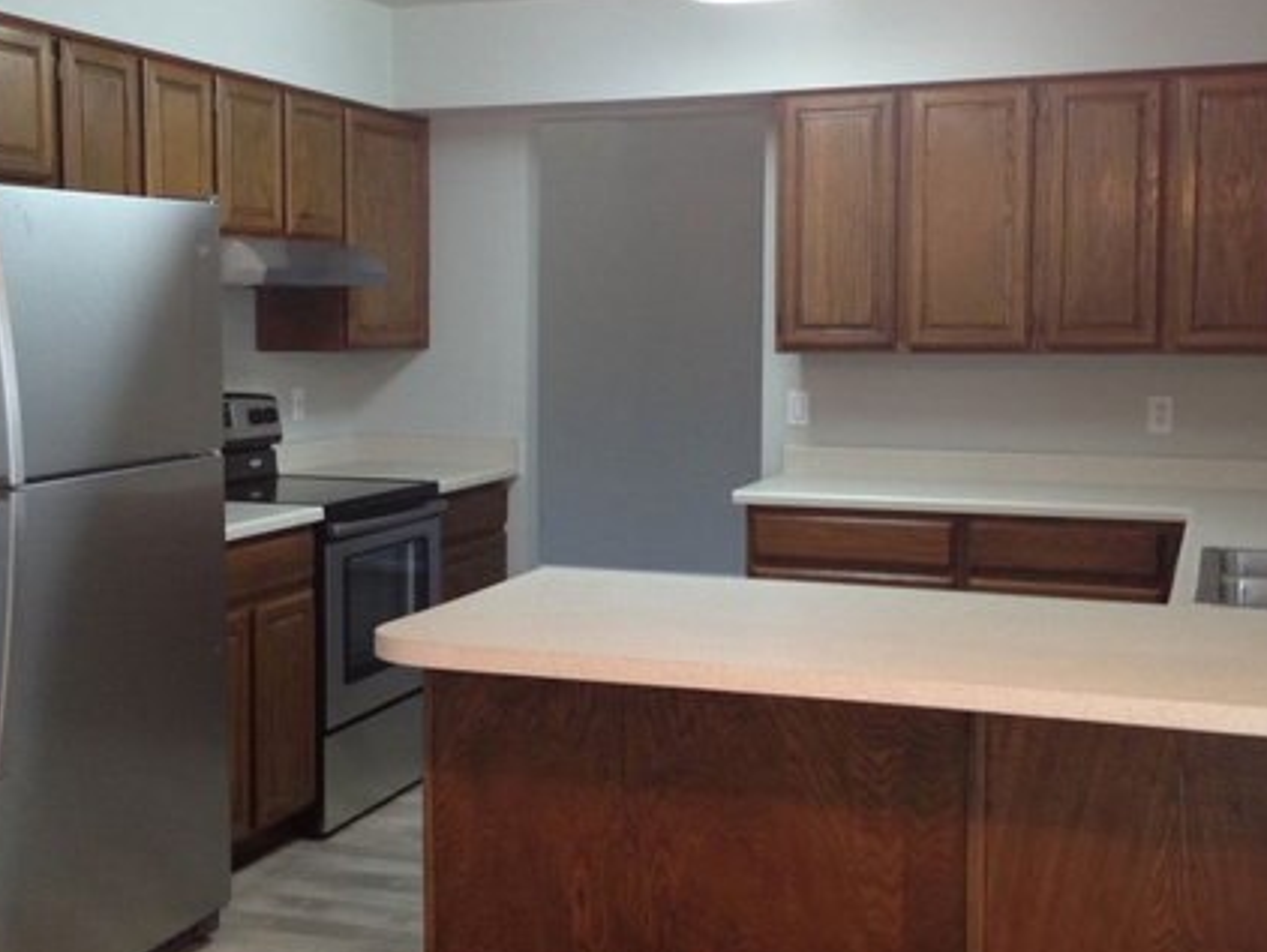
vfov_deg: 29.1
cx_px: 531
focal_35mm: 50
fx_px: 1831
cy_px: 420
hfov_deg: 38.1
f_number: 2.4
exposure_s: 1/20
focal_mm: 4.12
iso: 100
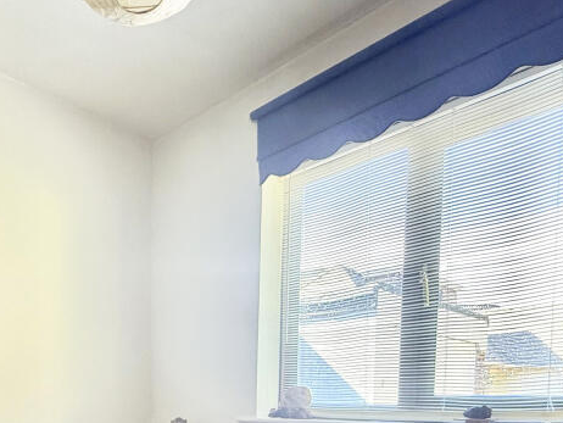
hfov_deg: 56.2
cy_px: 428
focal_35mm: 31
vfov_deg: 39.7
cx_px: 161
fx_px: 504
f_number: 2.2
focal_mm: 2.22
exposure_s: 1/94
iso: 320
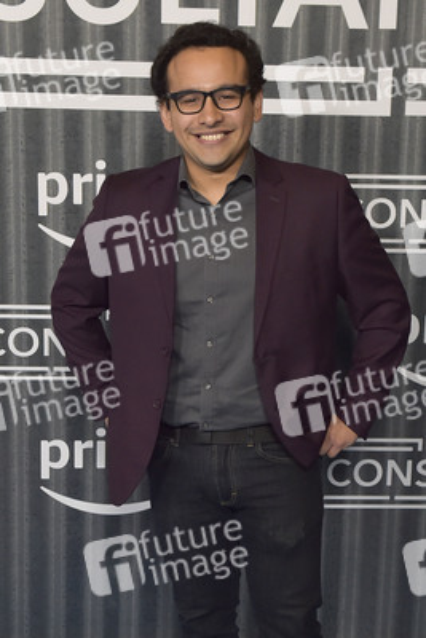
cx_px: 213
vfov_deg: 44.5
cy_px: 319
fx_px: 780
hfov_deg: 30.5
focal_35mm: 44
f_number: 6.3
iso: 2500
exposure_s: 1/250
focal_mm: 44
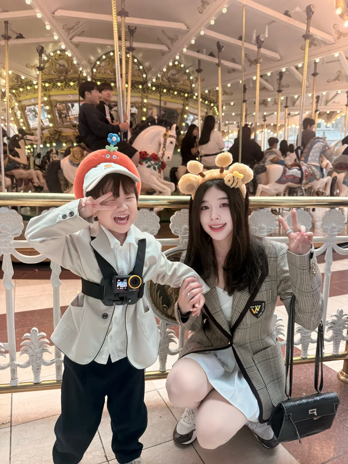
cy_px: 232
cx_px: 174
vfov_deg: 71.6
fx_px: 322
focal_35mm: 24
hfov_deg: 56.8
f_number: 1.78
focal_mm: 6.76
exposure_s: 1/120
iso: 125
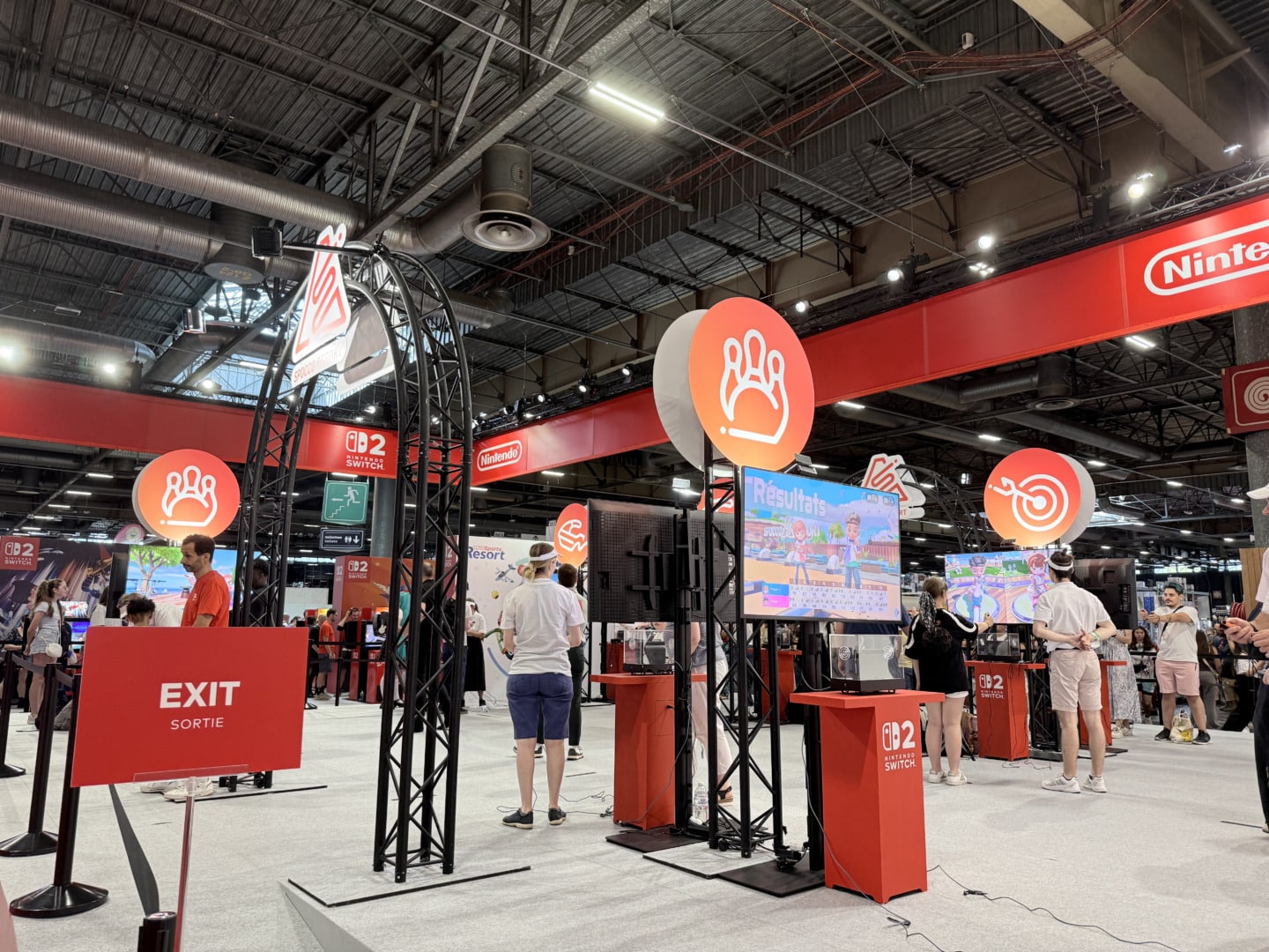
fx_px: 880
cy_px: 476
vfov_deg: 56.8
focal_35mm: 24
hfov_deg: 71.6
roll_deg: -1.0
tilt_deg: +9.3
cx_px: 634
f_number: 1.78
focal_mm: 6.76
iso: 125
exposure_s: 1/100
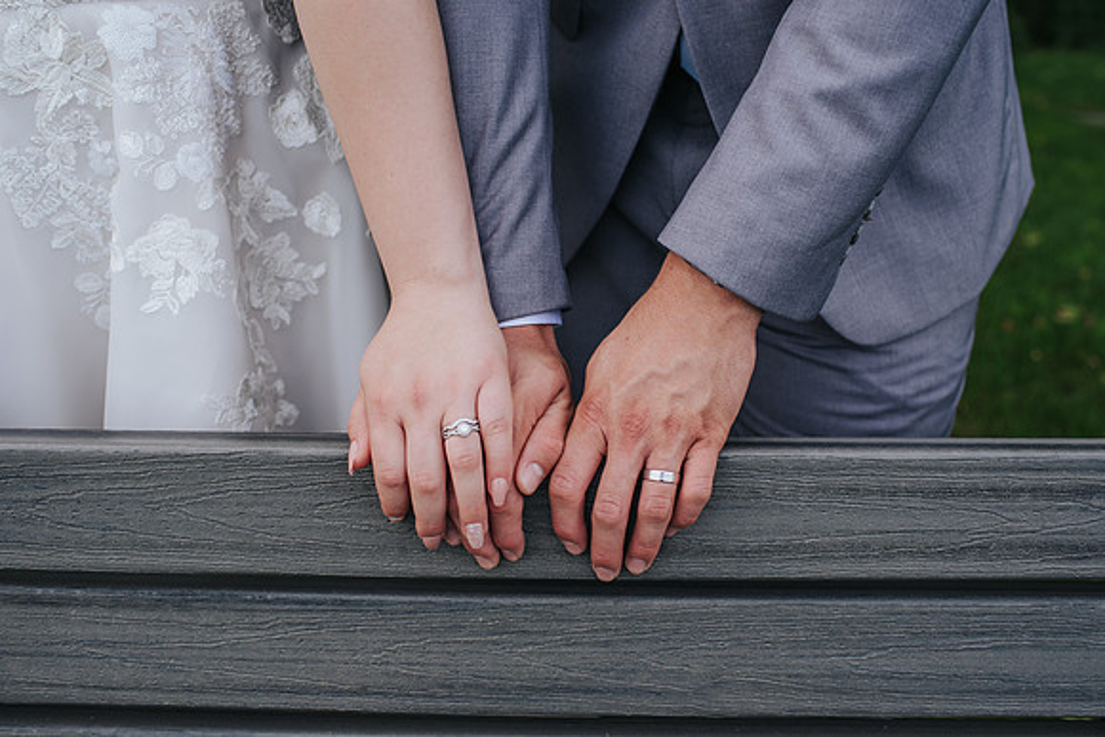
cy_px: 368
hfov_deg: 52.1
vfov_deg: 36.1
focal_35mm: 37
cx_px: 561
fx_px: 1130
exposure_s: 1/320
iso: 100
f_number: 3.2
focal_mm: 35
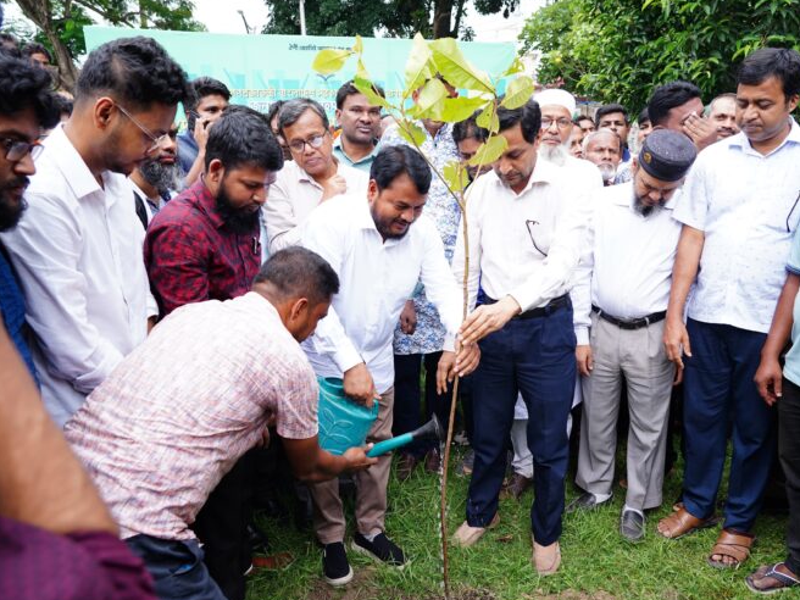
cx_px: 405
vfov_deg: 51.4
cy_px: 304
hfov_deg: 65.3
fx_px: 624
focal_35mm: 27
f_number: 5
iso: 400
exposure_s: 1/160
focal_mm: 24
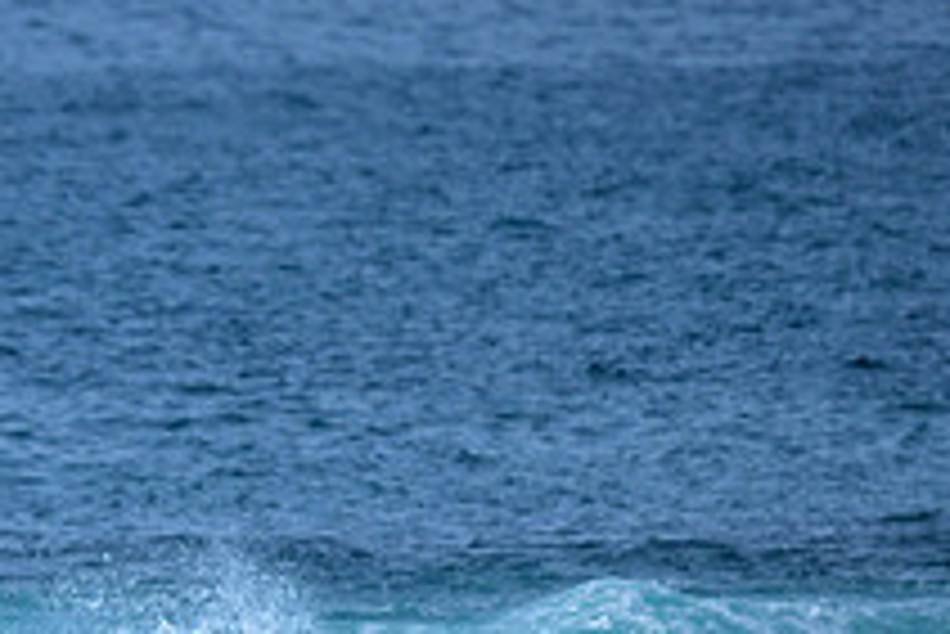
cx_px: -36
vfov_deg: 0.6
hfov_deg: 0.9
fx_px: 57935
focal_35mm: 2194
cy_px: 803
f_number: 6.3
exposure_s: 1/2000
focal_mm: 800
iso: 220
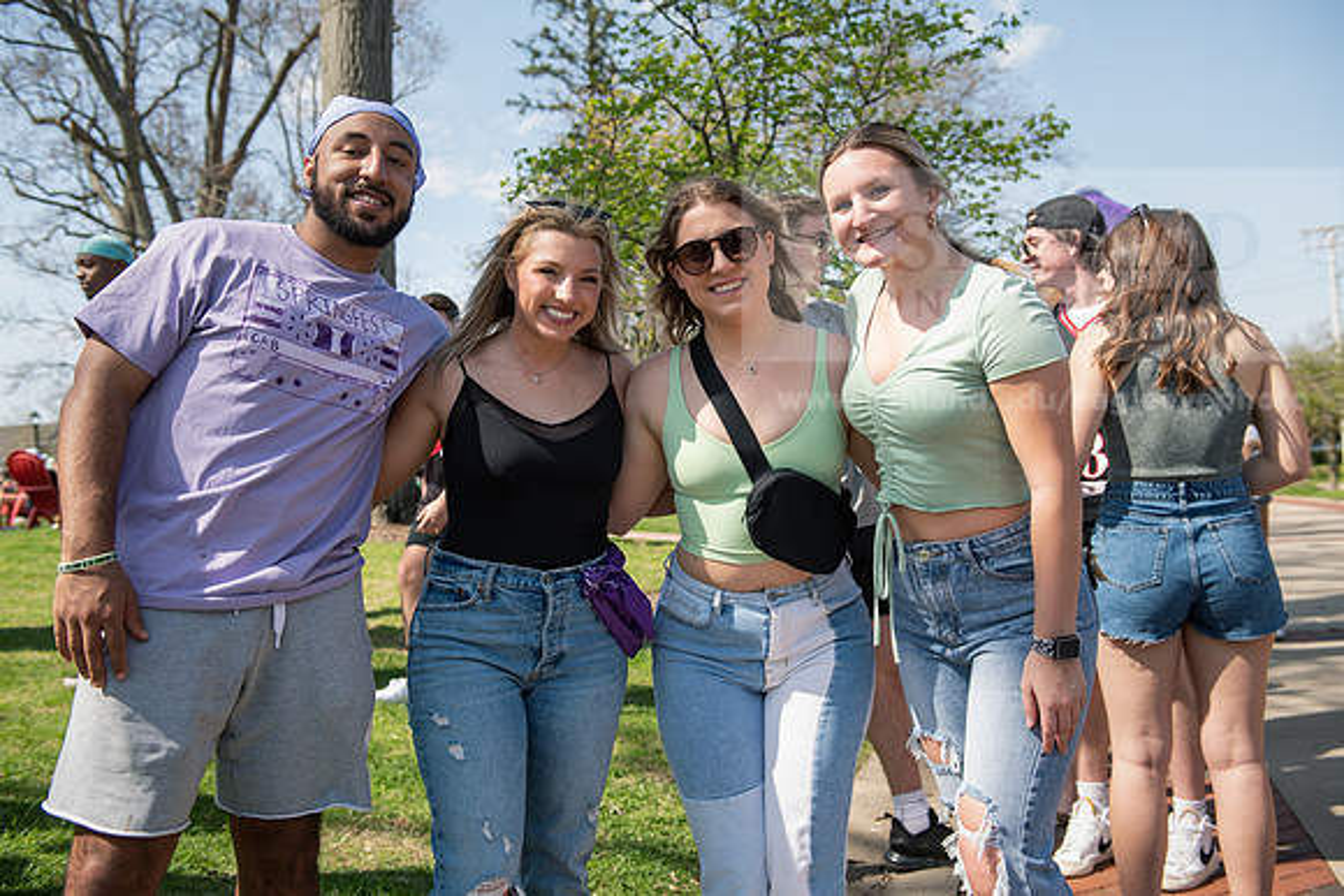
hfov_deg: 50.7
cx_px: 672
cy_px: 448
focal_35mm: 38
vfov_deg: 35.1
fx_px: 1419
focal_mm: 38
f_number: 4.5
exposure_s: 1/400
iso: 125
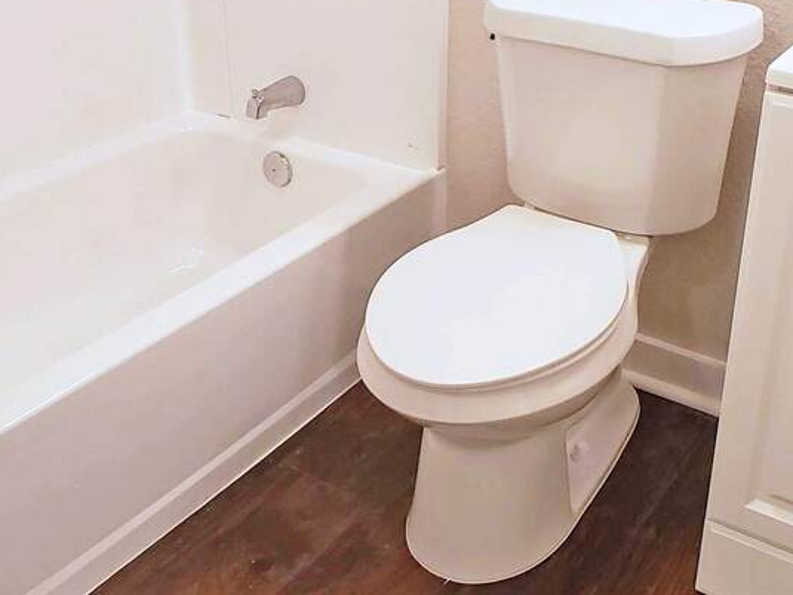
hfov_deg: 27.8
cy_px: 187
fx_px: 1603
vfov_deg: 20.9
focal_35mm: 70
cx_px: 442
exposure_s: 1/60
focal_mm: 4.3
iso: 320
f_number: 2.4
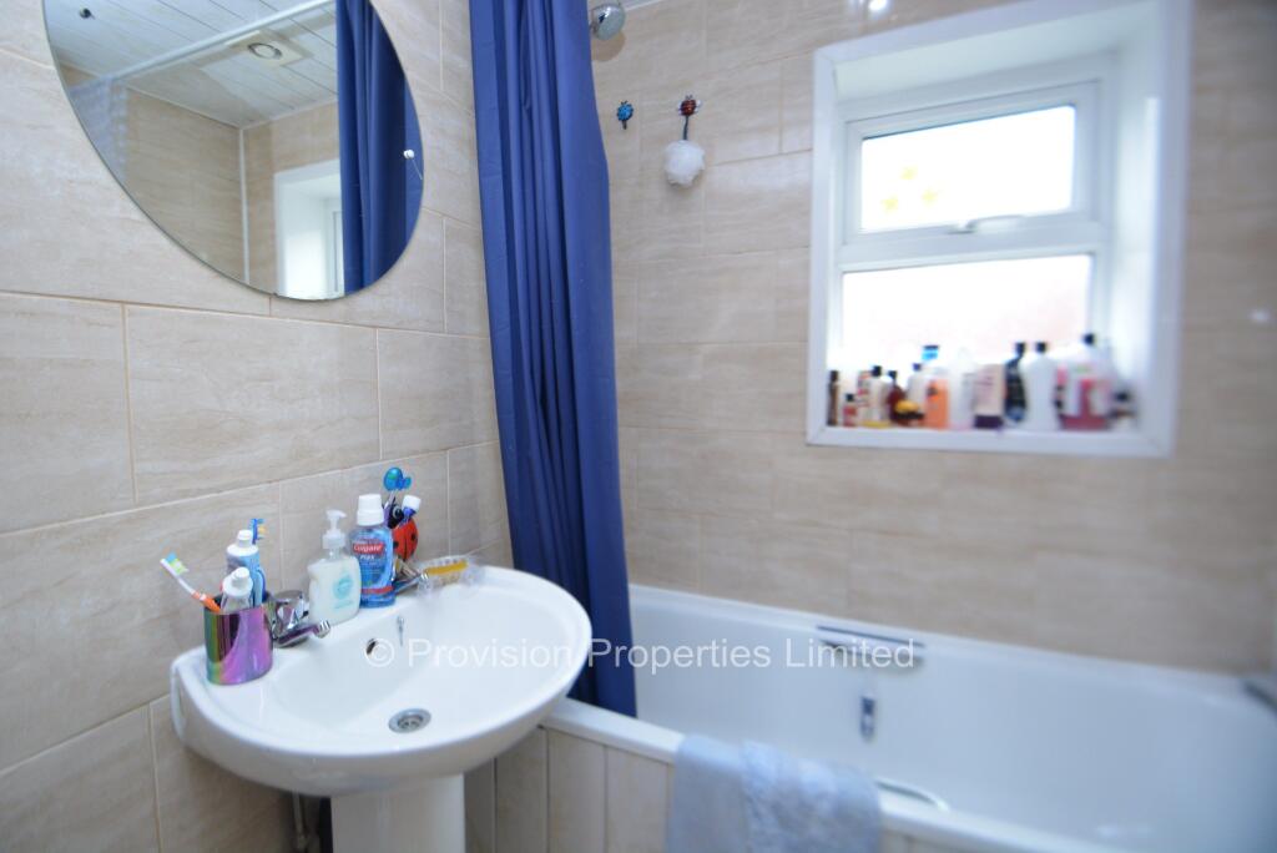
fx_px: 532
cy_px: 426
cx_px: 638
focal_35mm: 15
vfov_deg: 77.4
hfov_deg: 100.4
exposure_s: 1/60
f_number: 4
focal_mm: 10
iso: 800
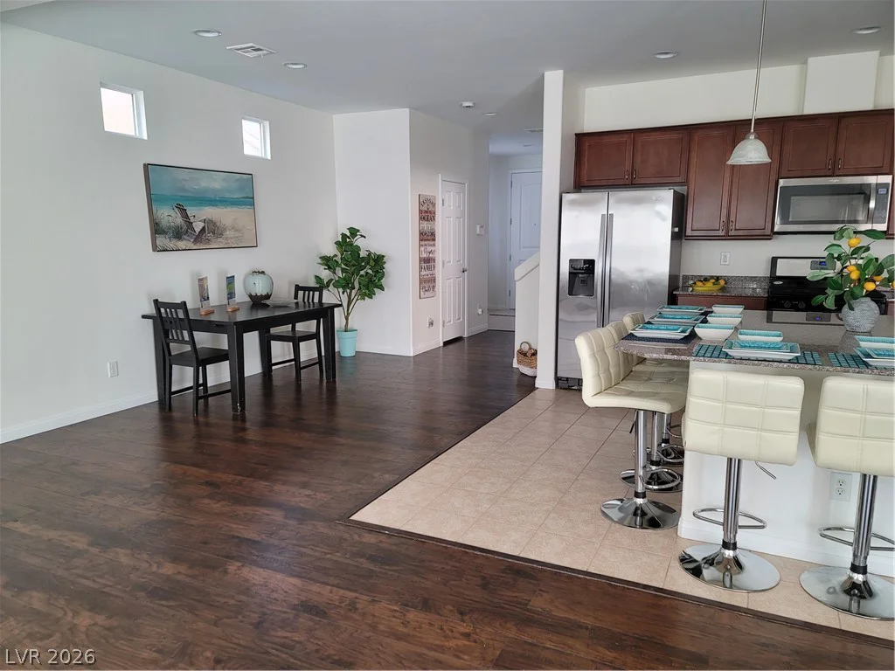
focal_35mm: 25
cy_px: 336
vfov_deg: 54.9
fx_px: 646
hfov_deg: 69.4
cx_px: 448
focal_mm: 7
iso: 160
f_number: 1.8
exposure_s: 1/120
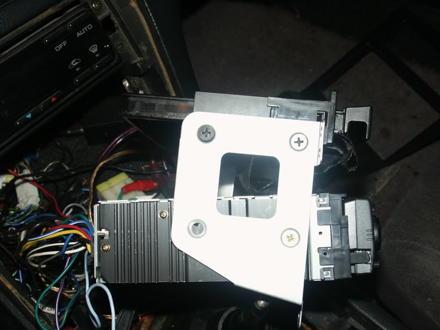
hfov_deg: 38.9
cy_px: 165
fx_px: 623
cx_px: 220
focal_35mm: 49
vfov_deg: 29.7
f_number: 5.6
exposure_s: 1/45
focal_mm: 12.7
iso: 200
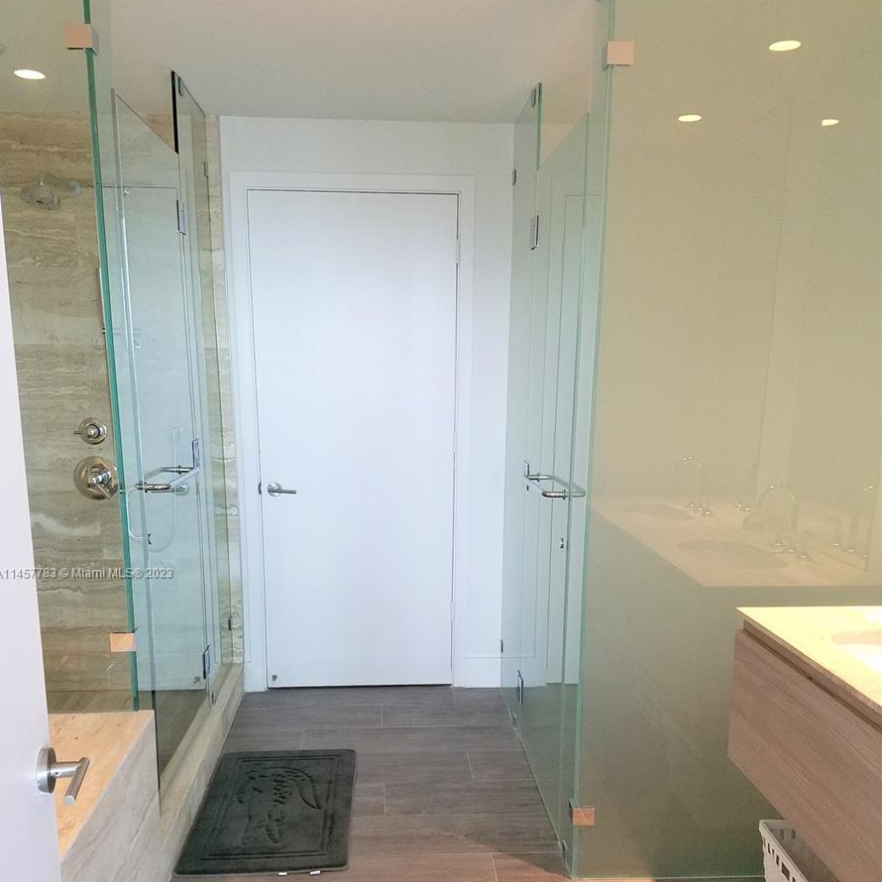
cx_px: 437
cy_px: 574
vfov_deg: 51.7
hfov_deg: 52.5
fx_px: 894
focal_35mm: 31
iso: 160
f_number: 1.7
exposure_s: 1/30
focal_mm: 4.2
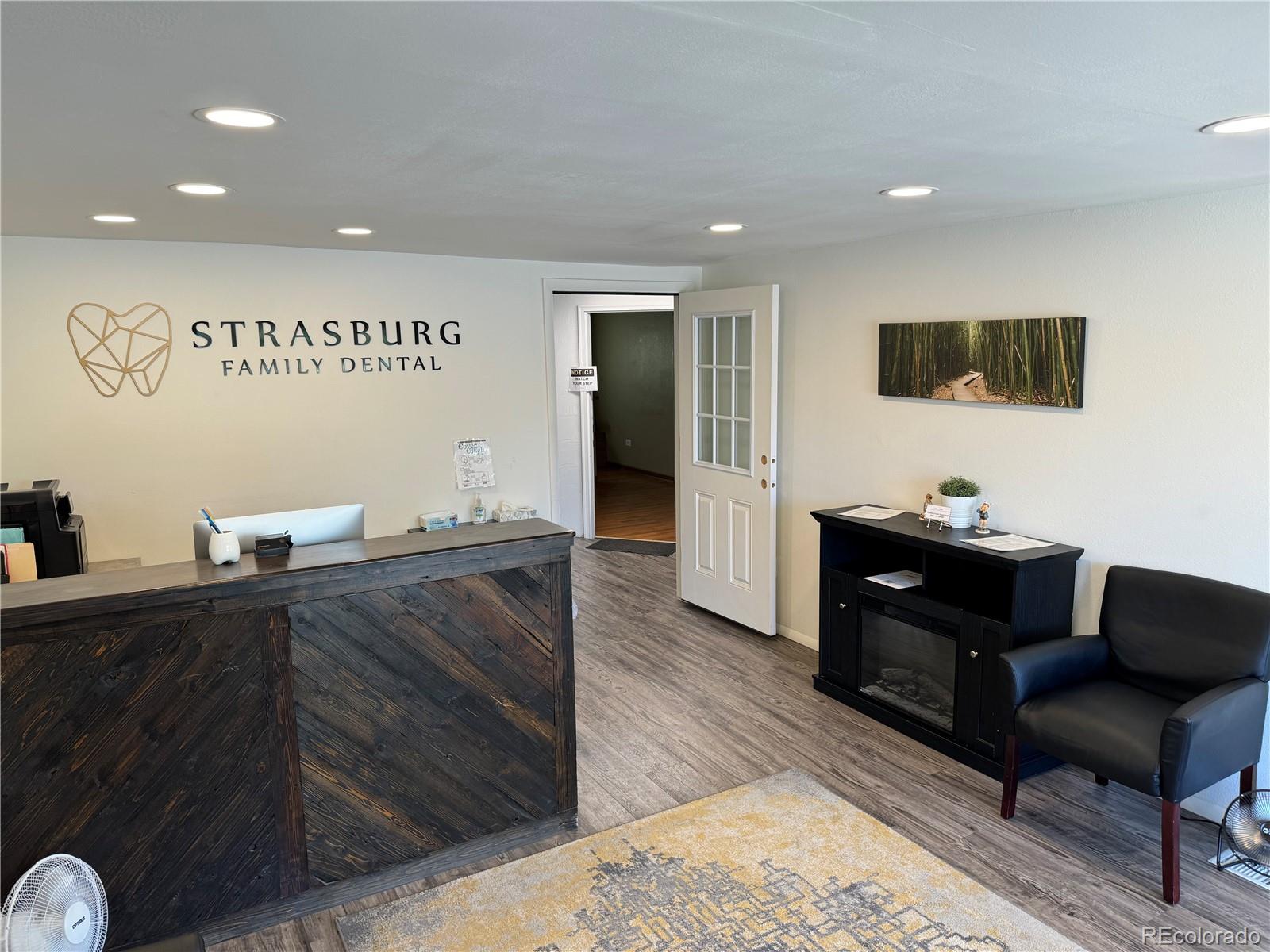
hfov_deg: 71.6
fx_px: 881
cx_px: 635
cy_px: 476
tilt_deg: -8.5
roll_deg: +0.5
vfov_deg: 56.8
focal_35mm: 24
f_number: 1.78
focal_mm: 6.76
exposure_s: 1/120
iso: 80
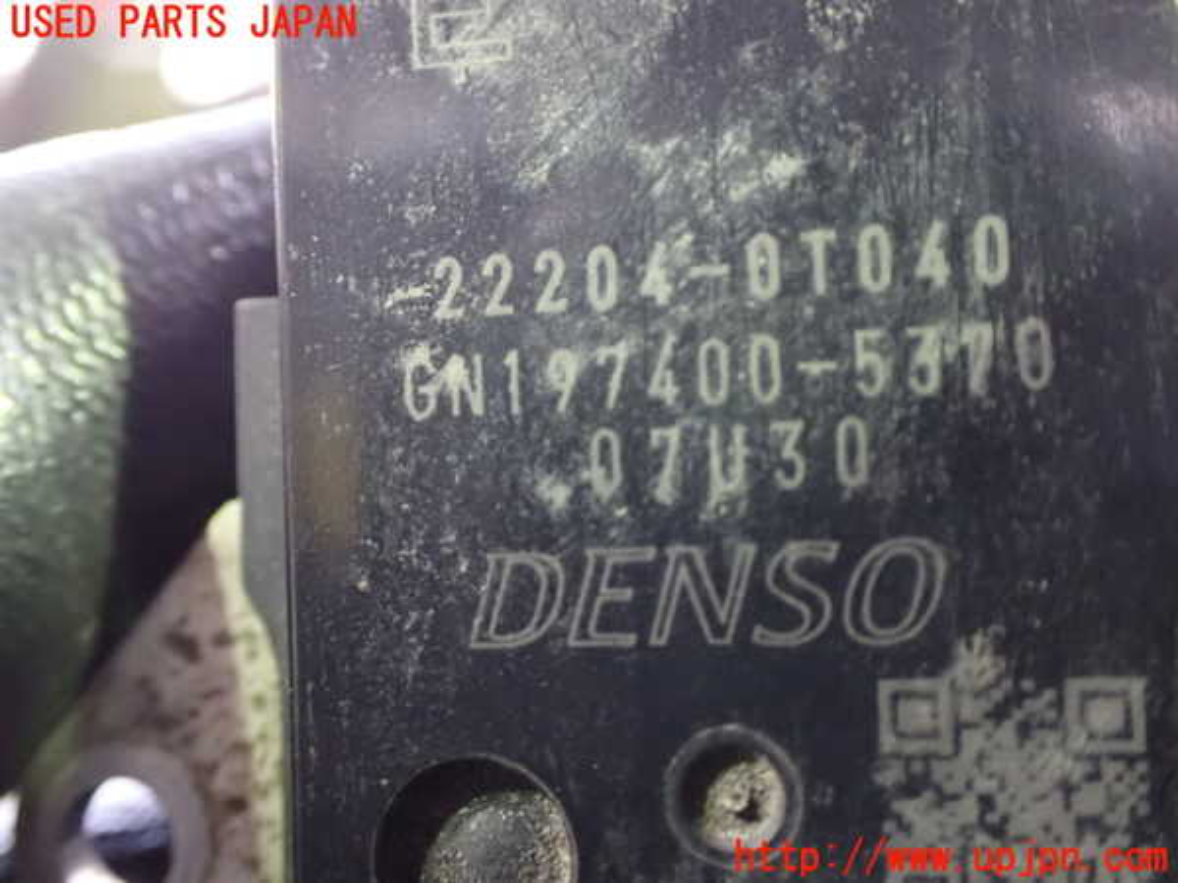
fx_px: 1395
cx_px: 589
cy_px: 442
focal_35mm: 41
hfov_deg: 45.8
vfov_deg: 35.1
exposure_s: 1/20
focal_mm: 7.31
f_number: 2.8
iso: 1600
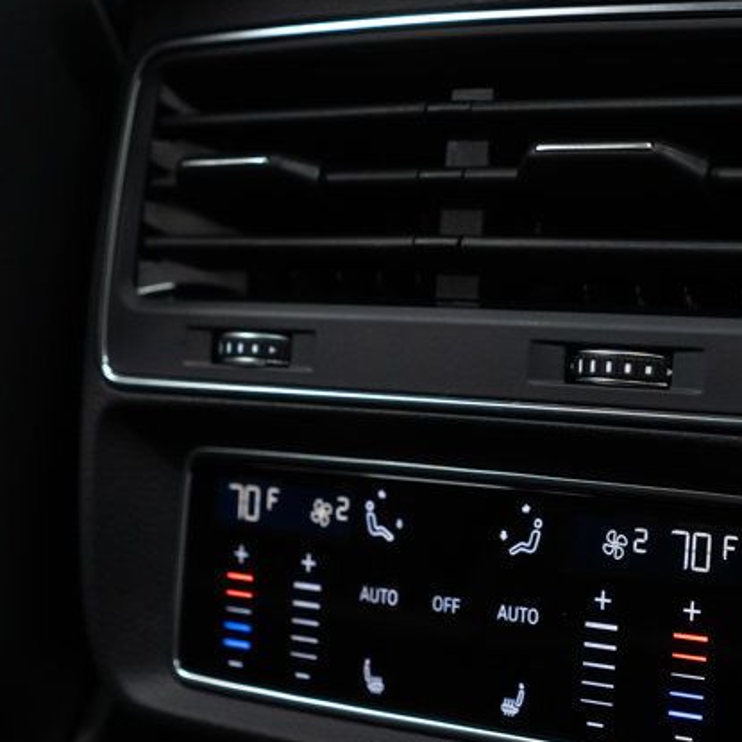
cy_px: 507
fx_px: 2134
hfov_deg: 19.7
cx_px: 501
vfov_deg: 19.6
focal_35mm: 88
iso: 1250
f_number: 3.2
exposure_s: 1/50
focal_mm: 28
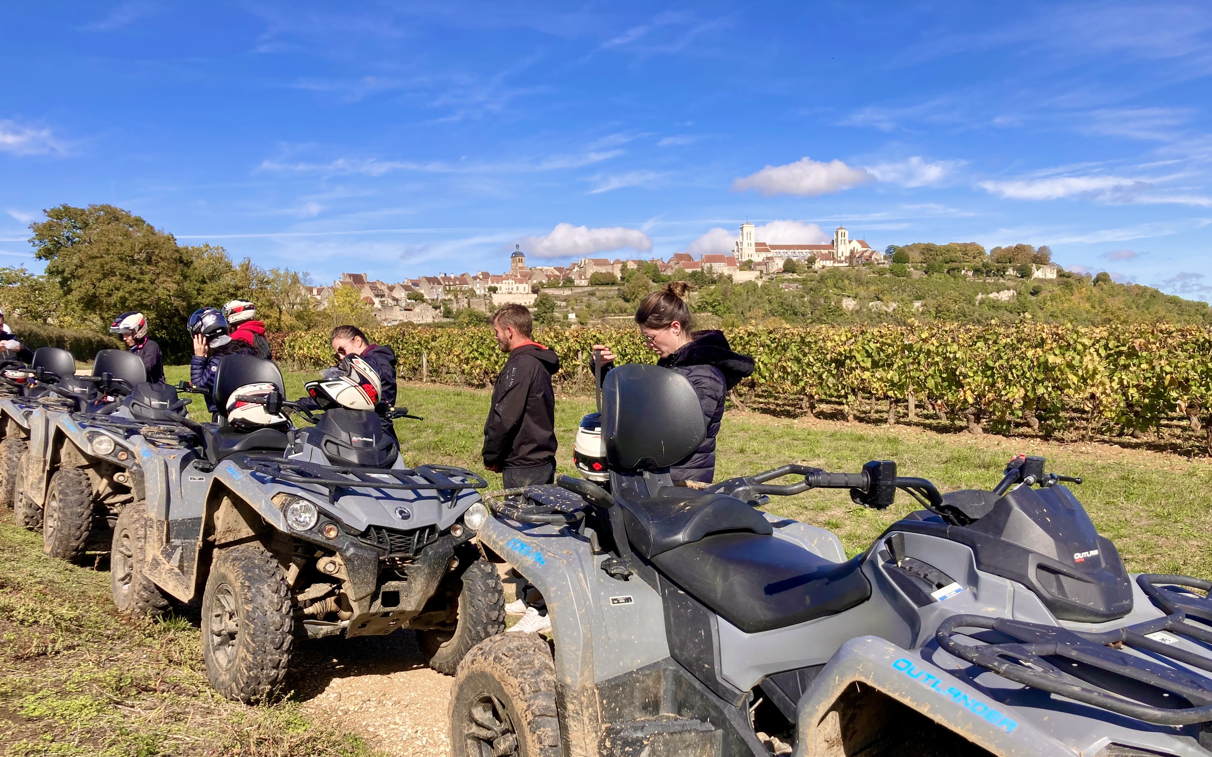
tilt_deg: -5.0
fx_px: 991
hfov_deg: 62.9
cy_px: 459
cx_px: 611
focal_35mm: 30
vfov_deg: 41.6
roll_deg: +1.7
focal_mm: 3.99
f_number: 1.8
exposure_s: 1/1715
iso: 20
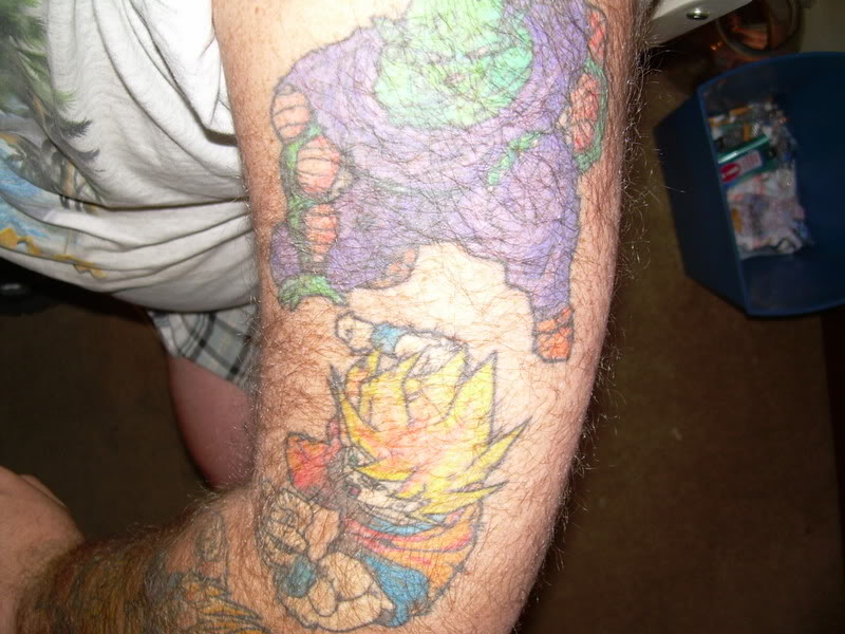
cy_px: 317
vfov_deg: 37.7
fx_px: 928
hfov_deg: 49.0
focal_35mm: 38
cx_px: 422
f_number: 2.8
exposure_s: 1/60
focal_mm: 6.3
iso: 50
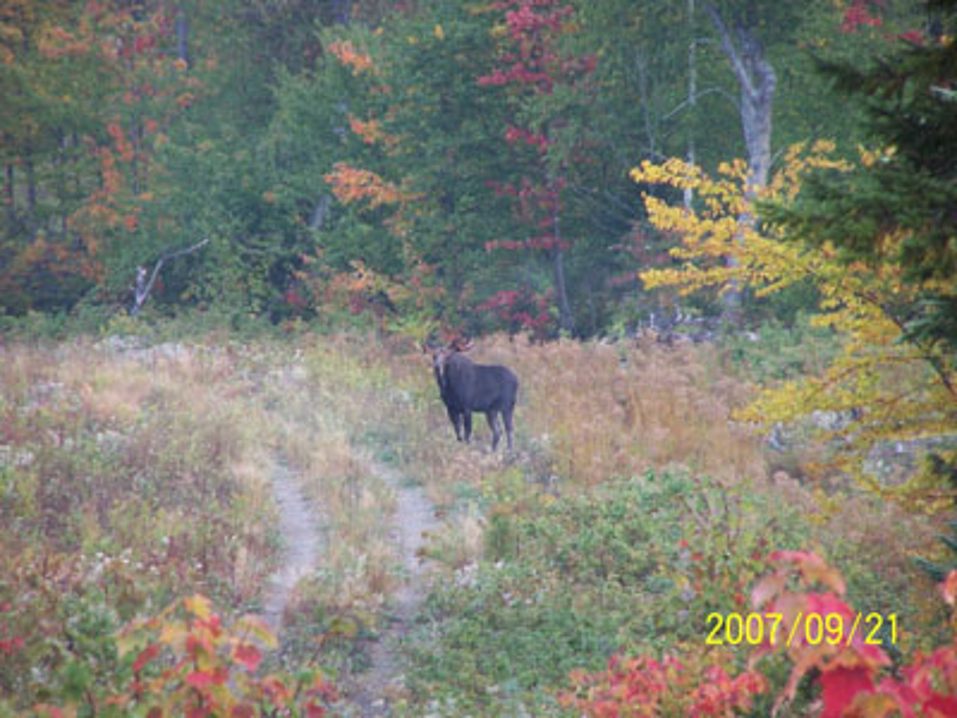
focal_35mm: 380
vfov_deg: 3.9
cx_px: 478
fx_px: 10506
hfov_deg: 5.2
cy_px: 359
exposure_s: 1/60
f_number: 3.7
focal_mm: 63
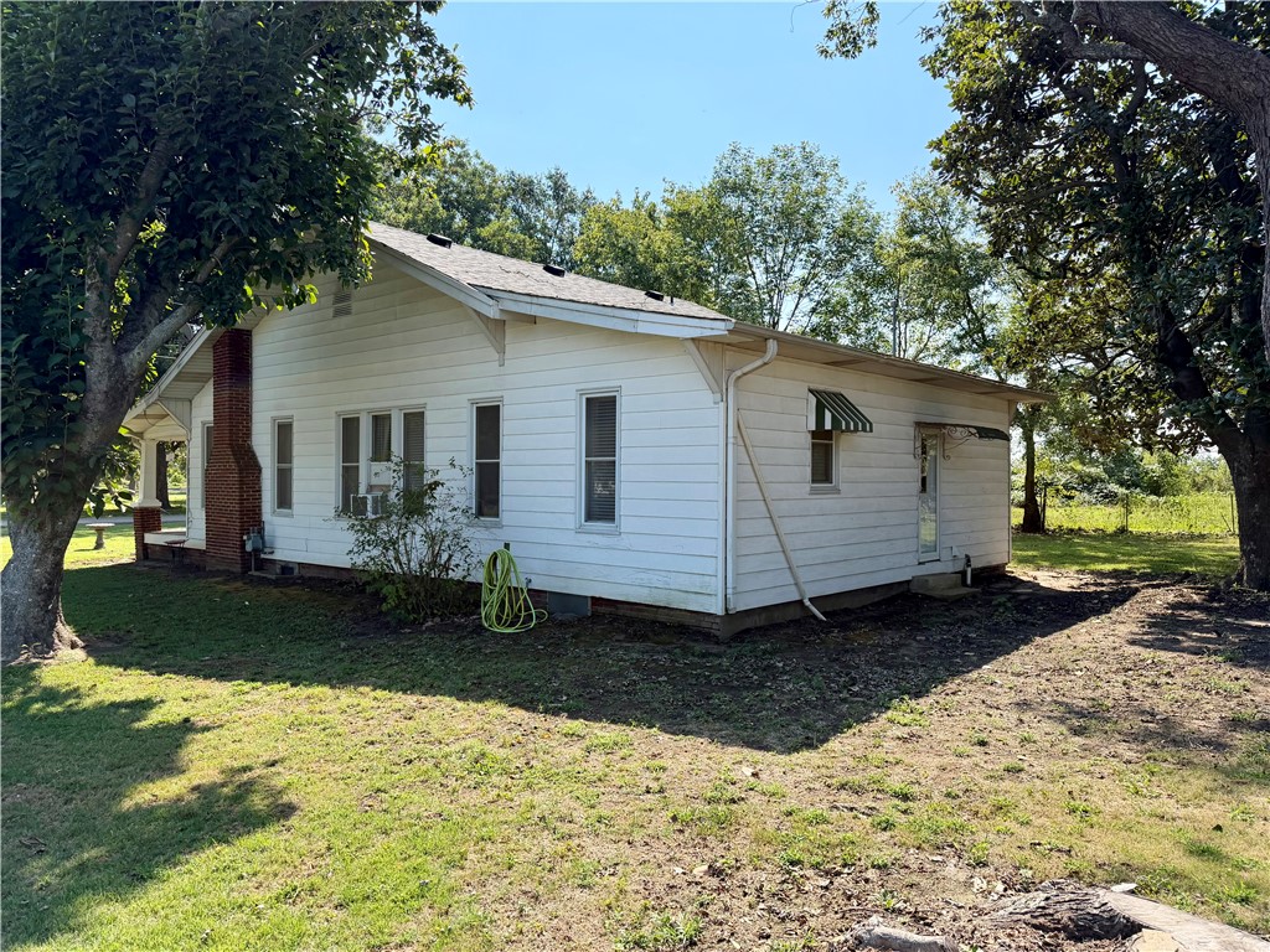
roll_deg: -0.1
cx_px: 635
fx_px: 881
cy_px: 476
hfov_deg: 71.6
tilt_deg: -1.5
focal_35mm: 24
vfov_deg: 56.8
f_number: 1.78
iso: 100
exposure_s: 1/2801
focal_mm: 6.76
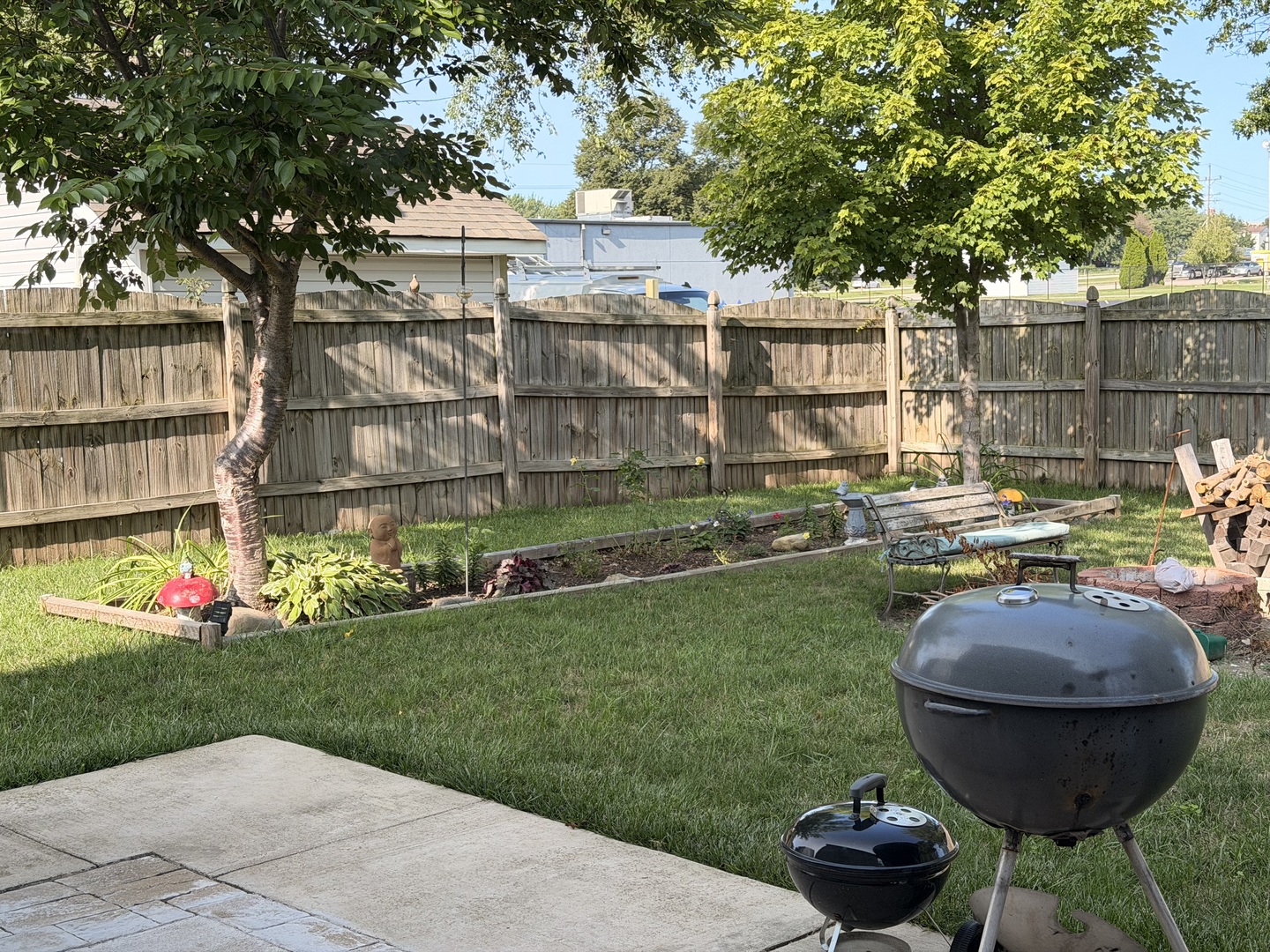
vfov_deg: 30.3
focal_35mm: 48
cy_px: 476
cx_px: 635
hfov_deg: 39.7
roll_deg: +1.8
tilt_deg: -5.6
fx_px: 1761
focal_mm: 6.76
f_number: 1.78
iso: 80
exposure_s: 1/1307
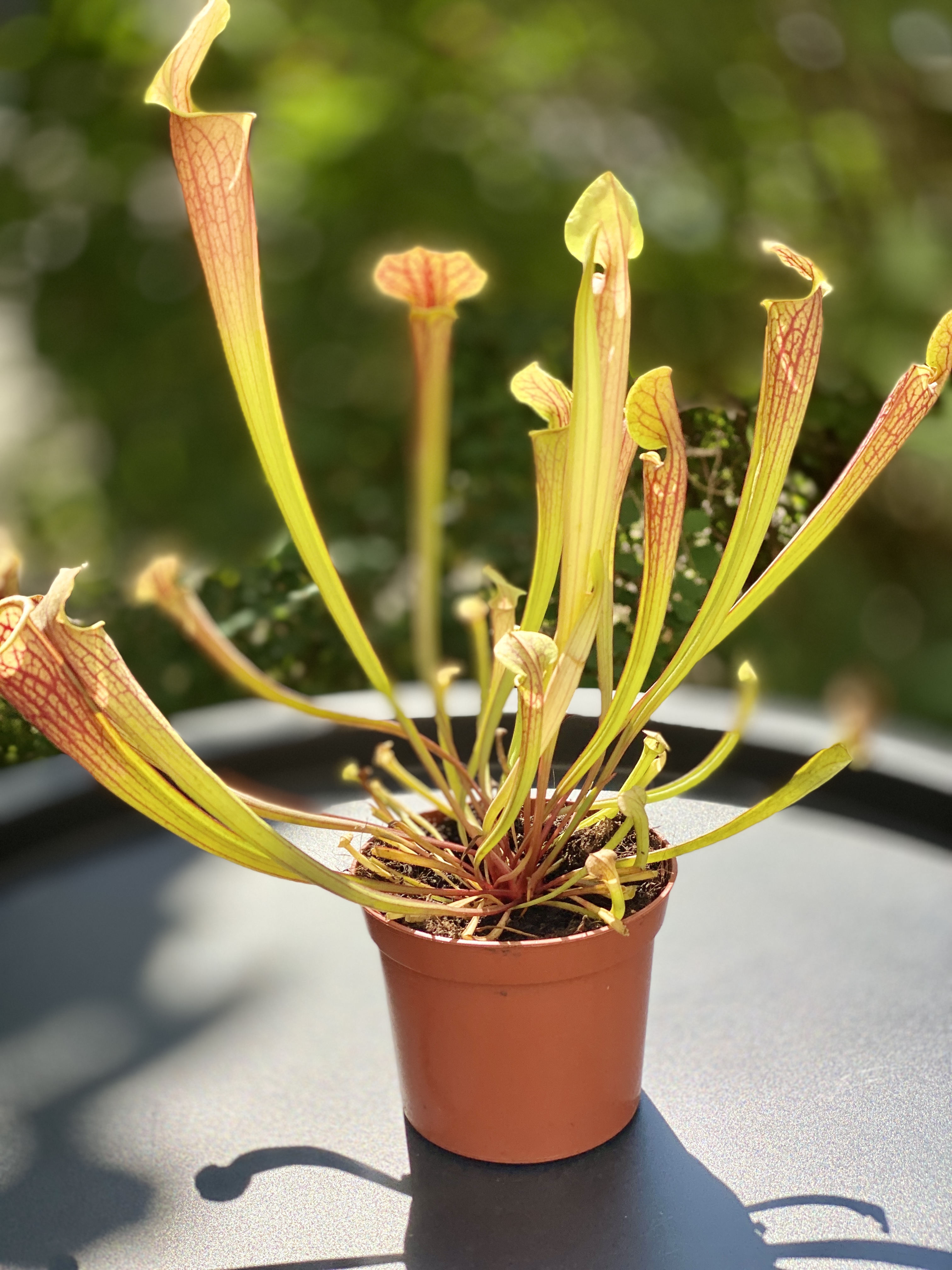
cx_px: 476
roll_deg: +1.8
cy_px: 635
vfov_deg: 36.8
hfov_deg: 28.0
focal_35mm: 52
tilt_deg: -22.5
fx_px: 1907
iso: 20
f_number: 2
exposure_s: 1/578
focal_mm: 6
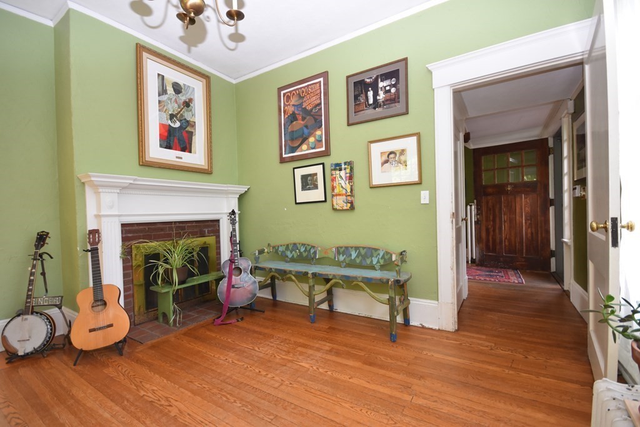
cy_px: 214
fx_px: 267
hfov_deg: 100.4
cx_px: 320
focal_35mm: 15
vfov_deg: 77.3
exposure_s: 1/80
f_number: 4.5
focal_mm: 10
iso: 800
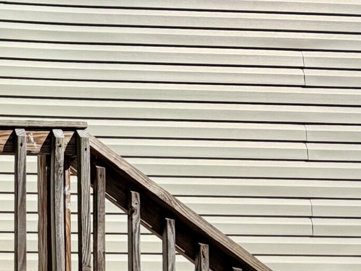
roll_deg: +1.0
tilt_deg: +4.6
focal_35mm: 52
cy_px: 195
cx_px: -133
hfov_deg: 28.6
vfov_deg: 27.7
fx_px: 542
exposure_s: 1/1795
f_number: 2.2
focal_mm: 2.22
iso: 20
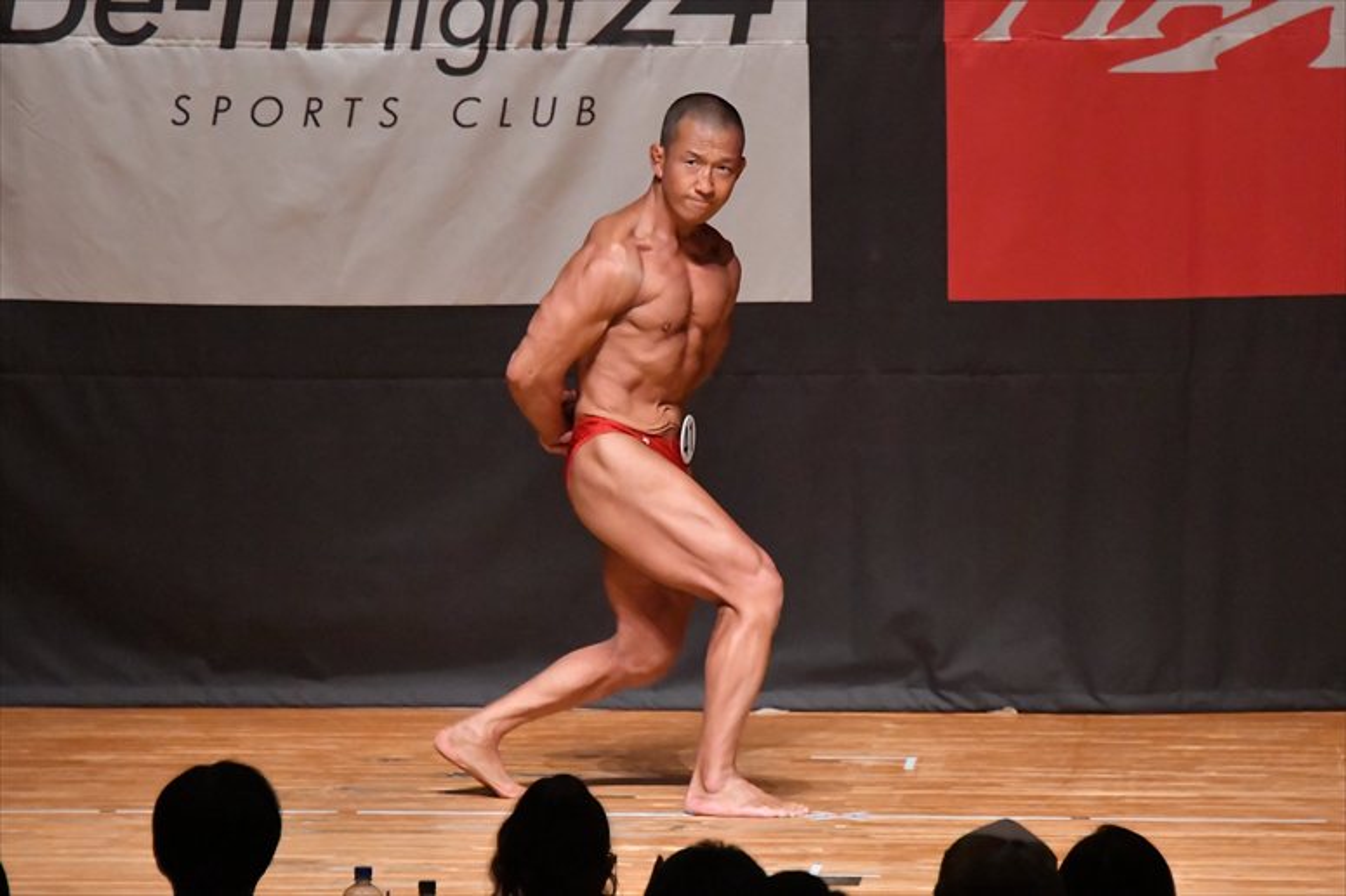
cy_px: 448
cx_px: 673
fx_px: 11211
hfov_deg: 6.9
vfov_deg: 4.6
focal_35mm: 300
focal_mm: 200
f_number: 5.6
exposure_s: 1/400
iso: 12800
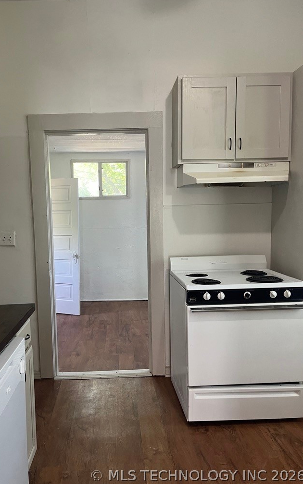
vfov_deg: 66.5
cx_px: 124
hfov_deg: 44.4
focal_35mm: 28
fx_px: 370
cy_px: 241
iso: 200
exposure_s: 1/60
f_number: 1.6
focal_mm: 5.1
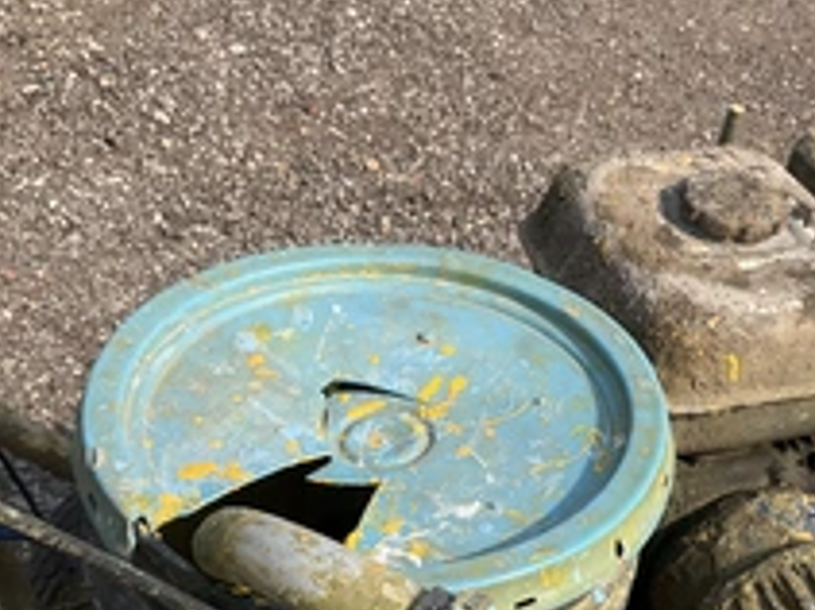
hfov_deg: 34.8
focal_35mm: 55
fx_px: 1294
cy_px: 517
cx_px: 494
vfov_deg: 25.9
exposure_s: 1/1279
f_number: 1.8
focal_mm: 3
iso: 25
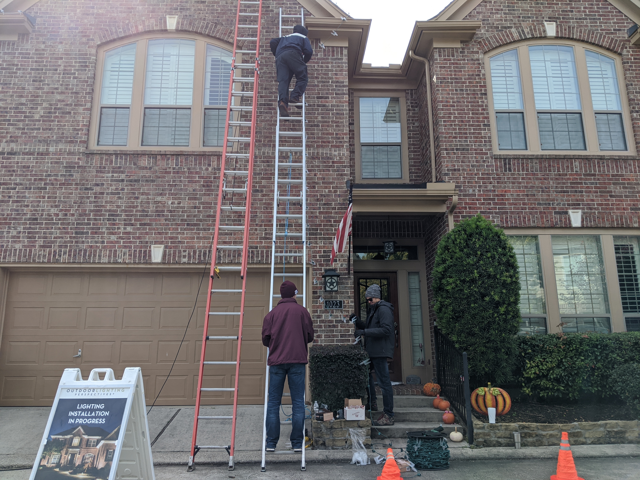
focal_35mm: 27
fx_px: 499
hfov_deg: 65.3
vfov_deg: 51.4
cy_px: 240
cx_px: 320
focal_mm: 4.44
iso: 46
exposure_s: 1/1799
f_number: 1.8
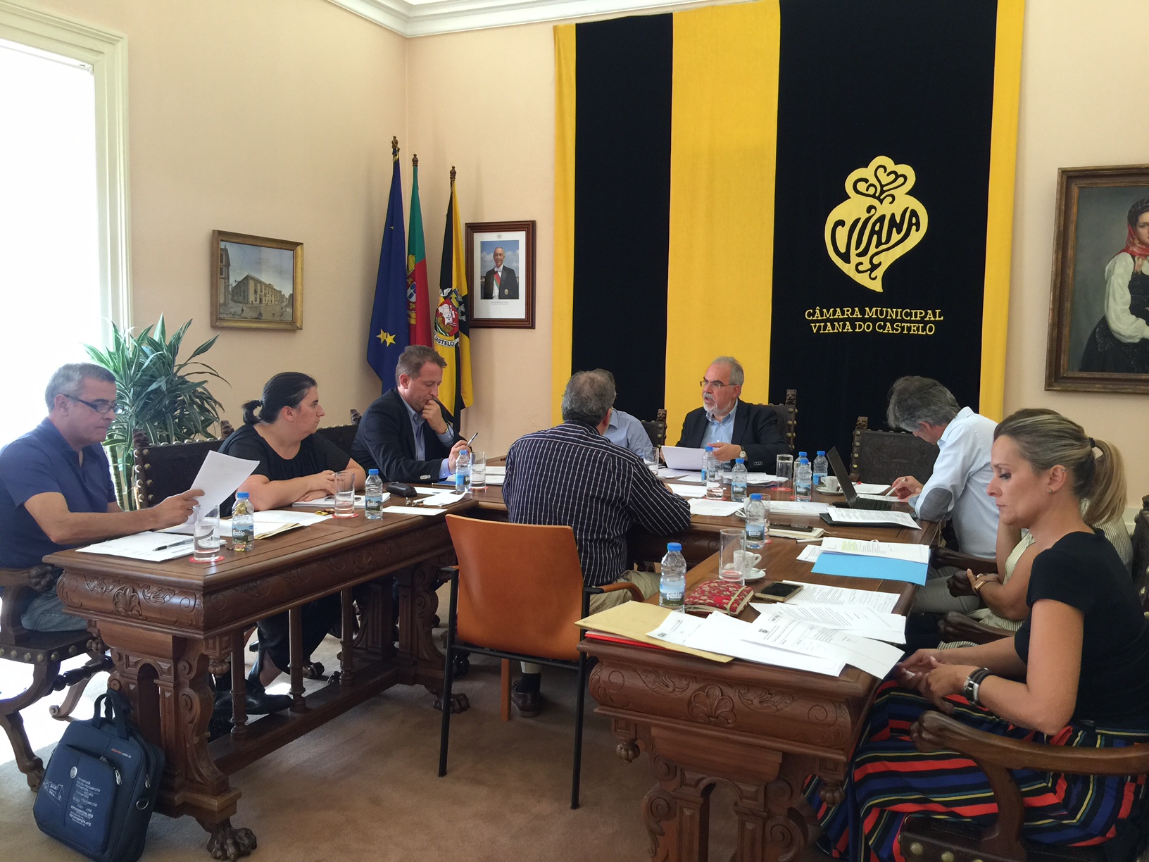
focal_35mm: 29
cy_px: 431
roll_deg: -2.3
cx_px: 574
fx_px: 963
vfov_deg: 48.2
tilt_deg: -5.0
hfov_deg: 61.7
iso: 64
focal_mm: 4.15
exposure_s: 1/33
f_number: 2.2
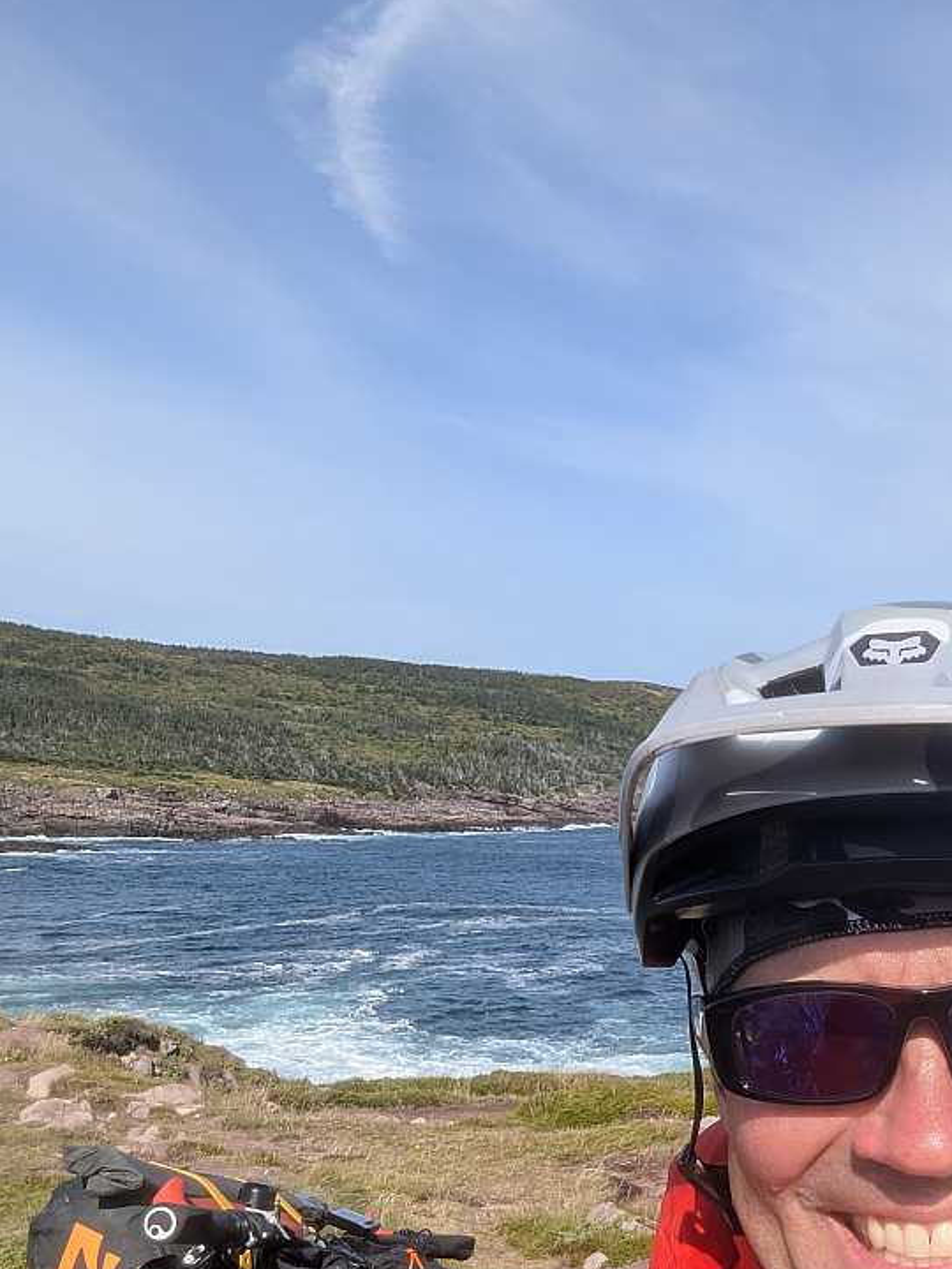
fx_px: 1283
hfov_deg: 40.1
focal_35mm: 35
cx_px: 651
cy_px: 962
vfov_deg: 50.3
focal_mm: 2.74
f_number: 2.2
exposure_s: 1/1675
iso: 43
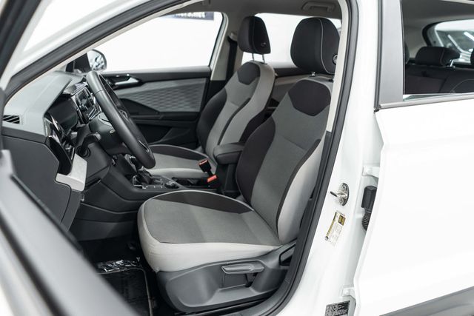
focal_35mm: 28
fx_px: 369
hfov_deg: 65.5
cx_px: 237
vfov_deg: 46.4
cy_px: 158
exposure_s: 1/50
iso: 800
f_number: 3.2
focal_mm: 28
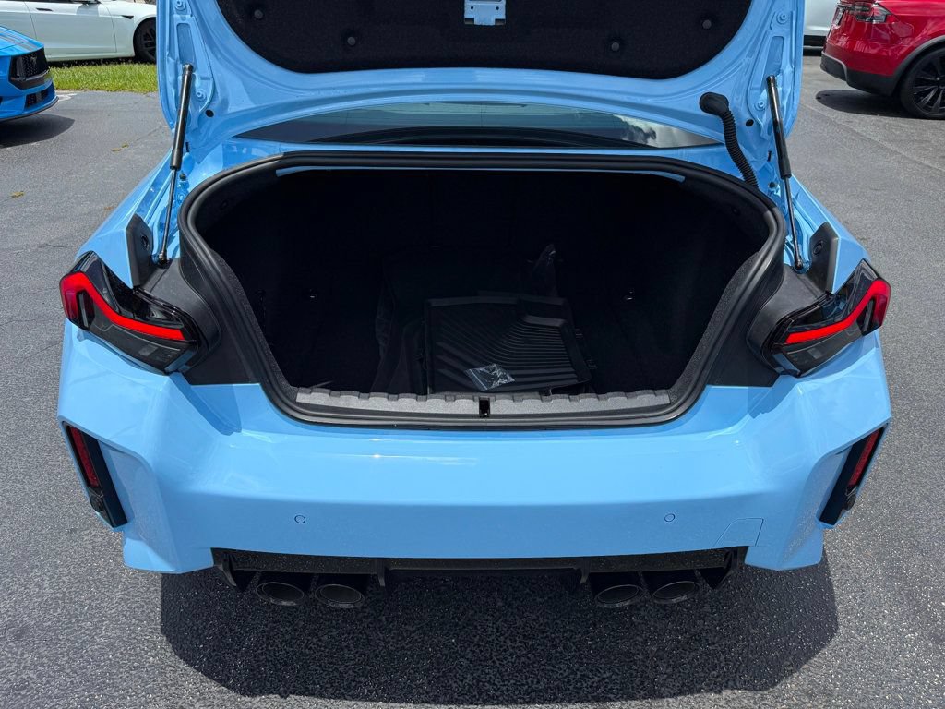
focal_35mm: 24
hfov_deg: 71.6
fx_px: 655
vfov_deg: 56.8
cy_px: 354
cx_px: 472
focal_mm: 6.76
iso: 100
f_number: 1.78
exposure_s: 1/4673
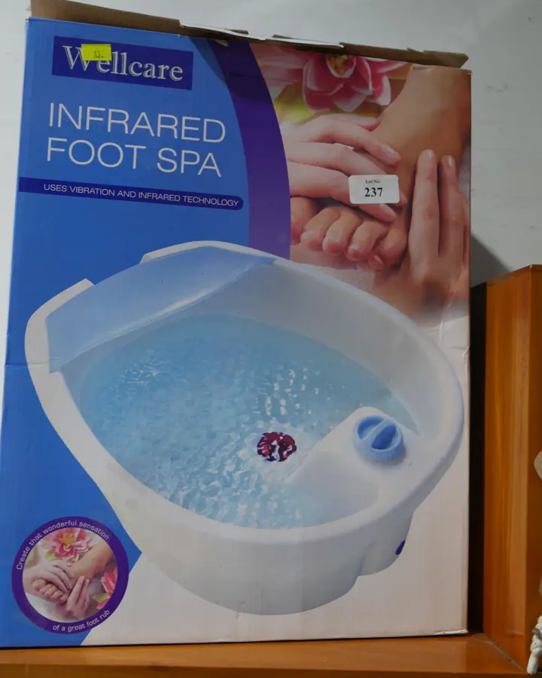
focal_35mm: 40
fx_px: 802
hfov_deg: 37.3
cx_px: 253
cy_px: 320
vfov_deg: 45.8
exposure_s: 1/60
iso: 250
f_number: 4
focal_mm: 18
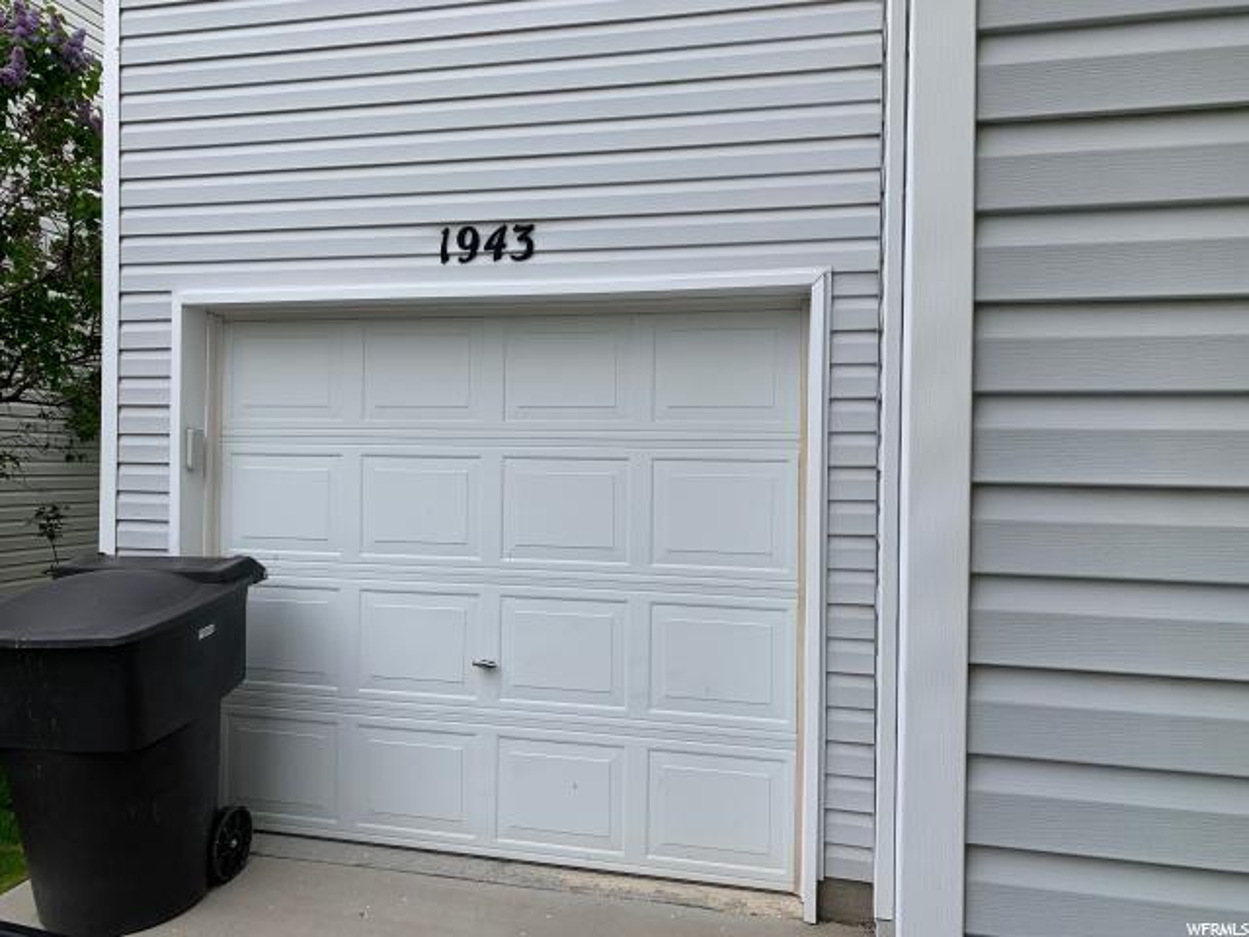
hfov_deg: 67.3
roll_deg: -0.3
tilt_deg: +0.1
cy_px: 468
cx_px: 624
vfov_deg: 53.1
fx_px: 938
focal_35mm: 26
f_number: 1.8
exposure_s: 1/1447
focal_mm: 4.25
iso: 25
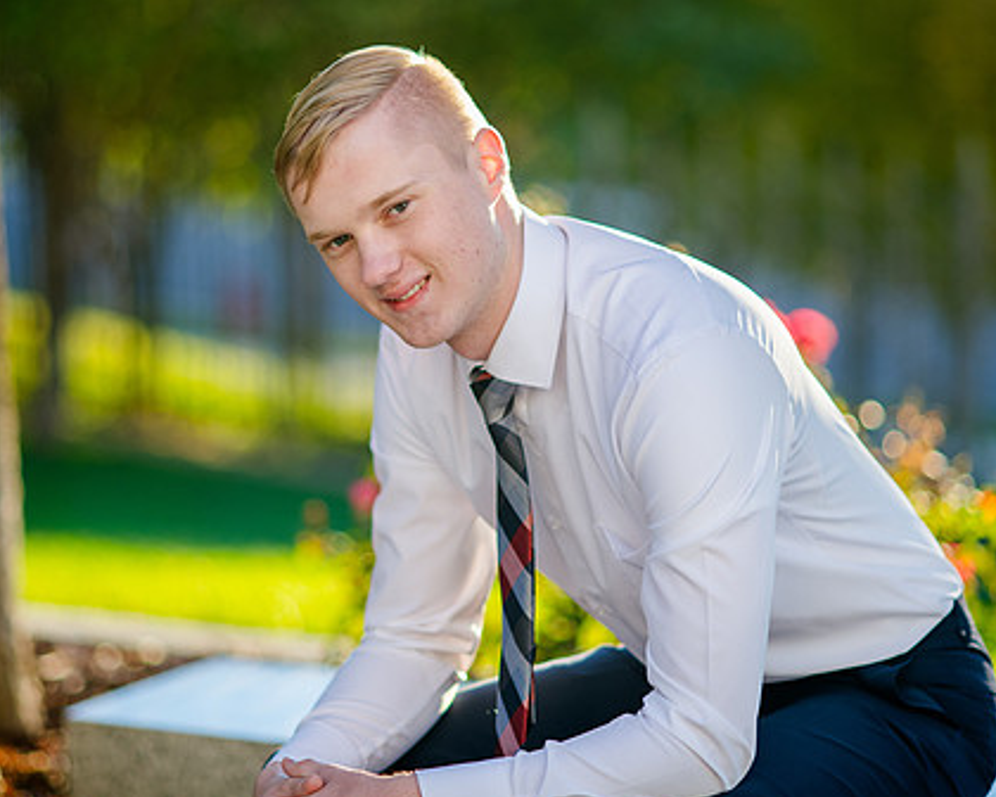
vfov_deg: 11.3
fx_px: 4009
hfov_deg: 14.2
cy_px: 362
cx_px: 458
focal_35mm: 136
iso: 200
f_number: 2
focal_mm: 105
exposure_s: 1/500
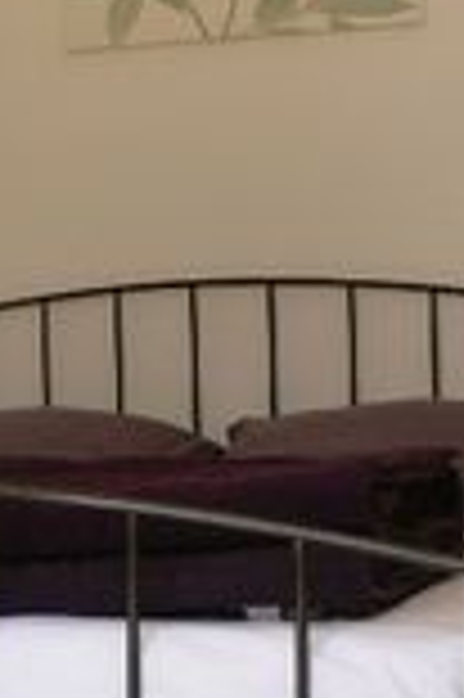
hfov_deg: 15.1
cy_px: 270
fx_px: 1724
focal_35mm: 89
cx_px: -5
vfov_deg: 22.8
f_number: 2.8
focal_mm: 6
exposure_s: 1/60
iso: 80
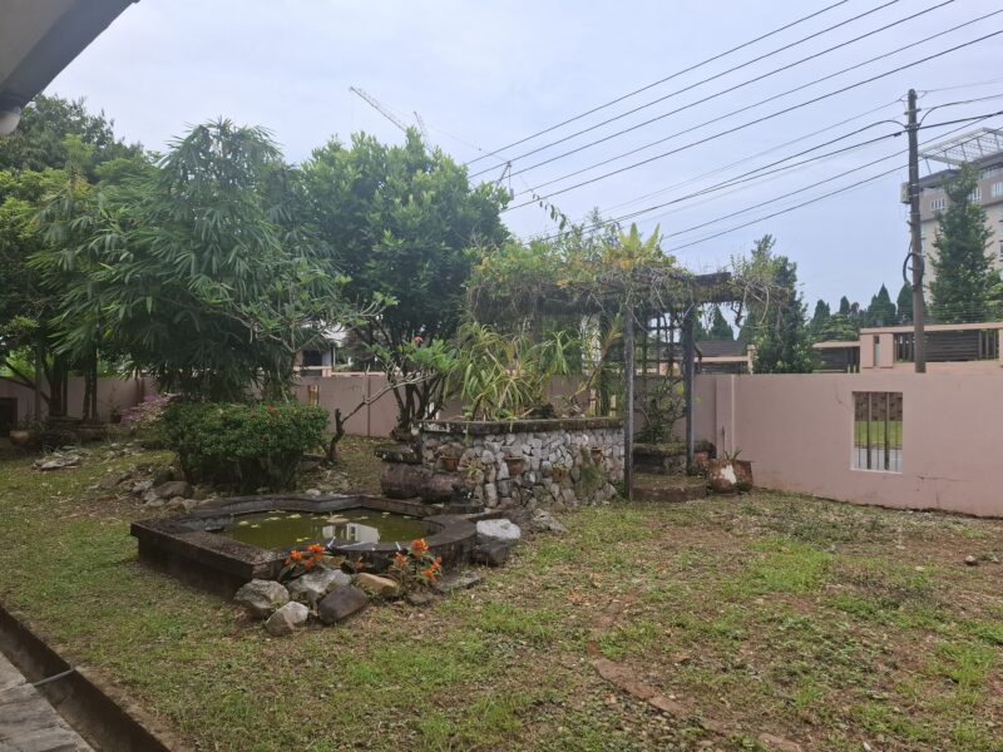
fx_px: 666
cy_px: 376
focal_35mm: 23
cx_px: 502
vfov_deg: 58.9
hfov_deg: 73.9
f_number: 1.8
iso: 50
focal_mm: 5.54
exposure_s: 1/1634
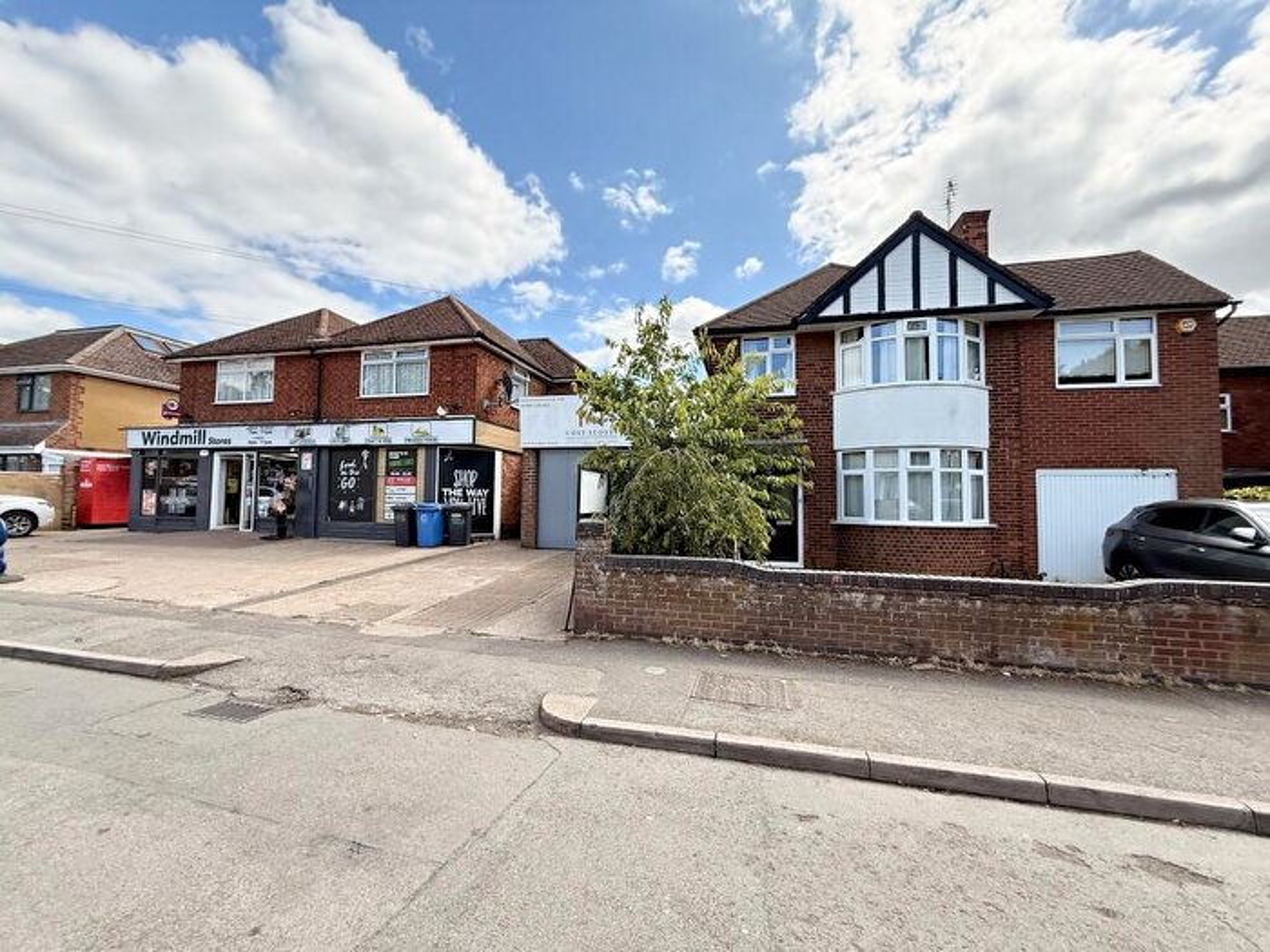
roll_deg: +0.0
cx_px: 635
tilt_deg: +3.5
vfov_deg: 85.7
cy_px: 476
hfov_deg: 102.1
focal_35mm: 14
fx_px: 514
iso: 64
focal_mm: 2.22
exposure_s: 1/1050
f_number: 2.2
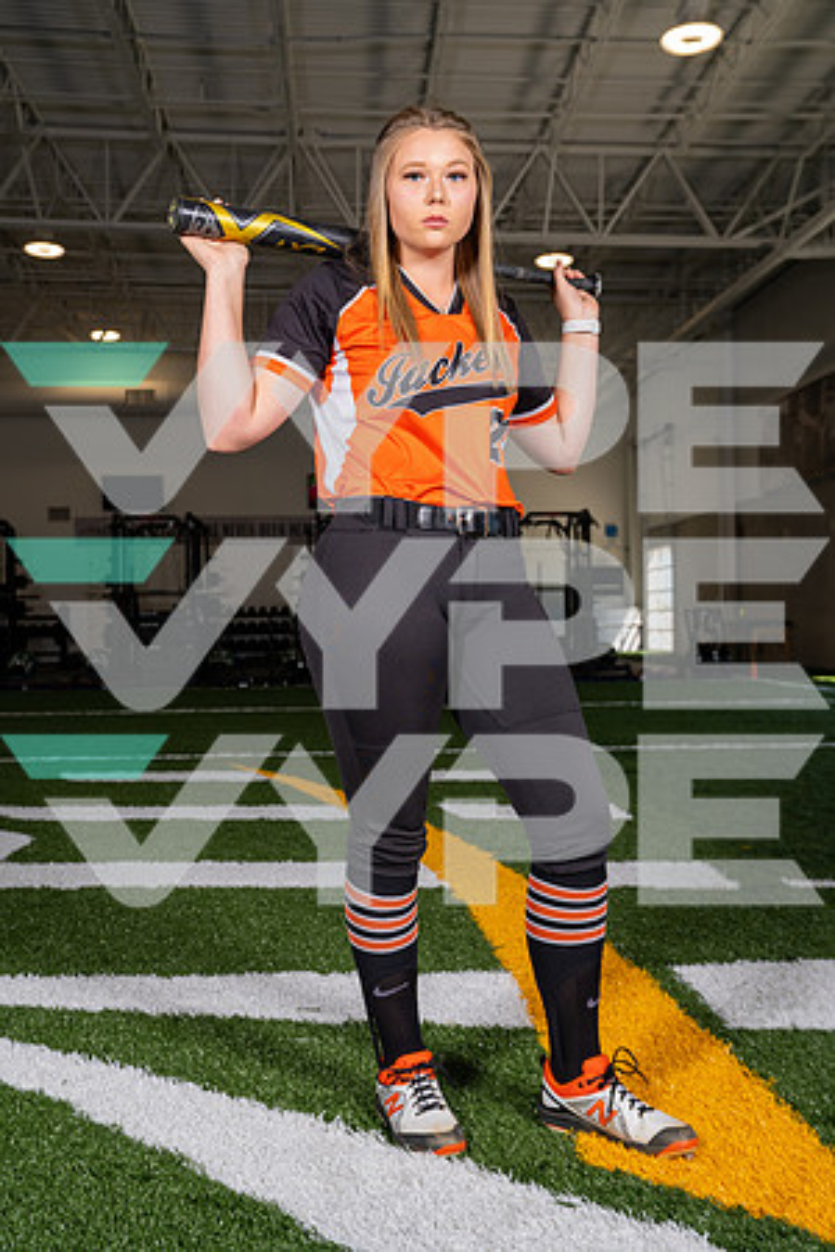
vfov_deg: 48.5
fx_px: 1392
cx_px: 418
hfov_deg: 33.4
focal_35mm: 40
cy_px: 626
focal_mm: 40
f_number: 5.6
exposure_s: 1/200
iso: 200
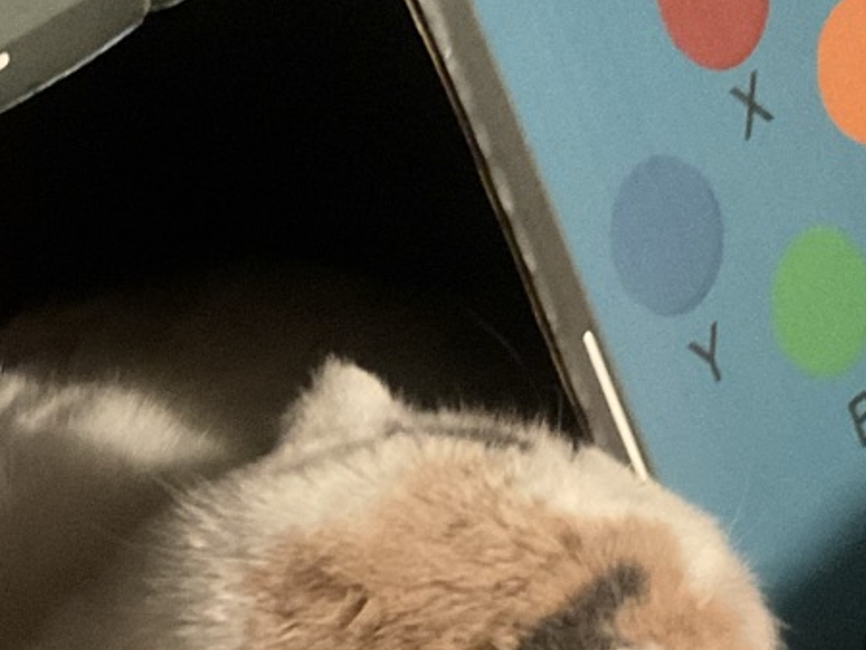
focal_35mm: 103
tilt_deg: -20.4
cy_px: 673
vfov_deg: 14.1
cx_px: -160
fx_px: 2578
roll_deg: +28.3
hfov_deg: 18.2
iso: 500
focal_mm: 3
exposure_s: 1/24
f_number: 1.8
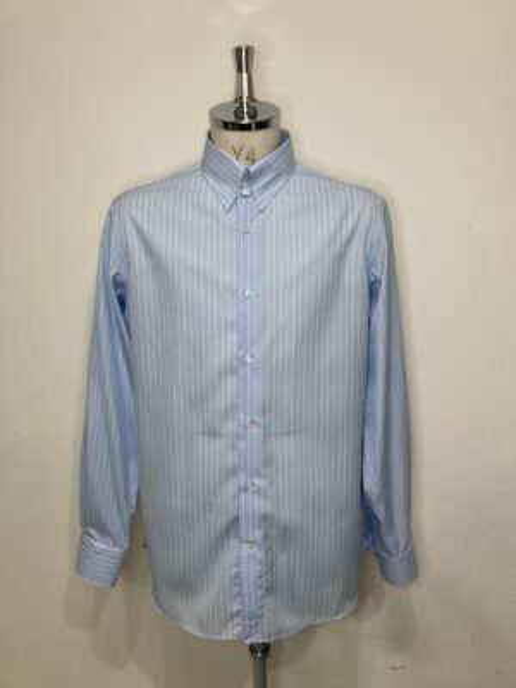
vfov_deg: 63.4
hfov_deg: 49.7
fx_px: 557
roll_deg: +0.4
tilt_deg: -12.5
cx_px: 258
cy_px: 344
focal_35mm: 28
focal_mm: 3.99
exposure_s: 1/50
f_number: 1.8
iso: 50
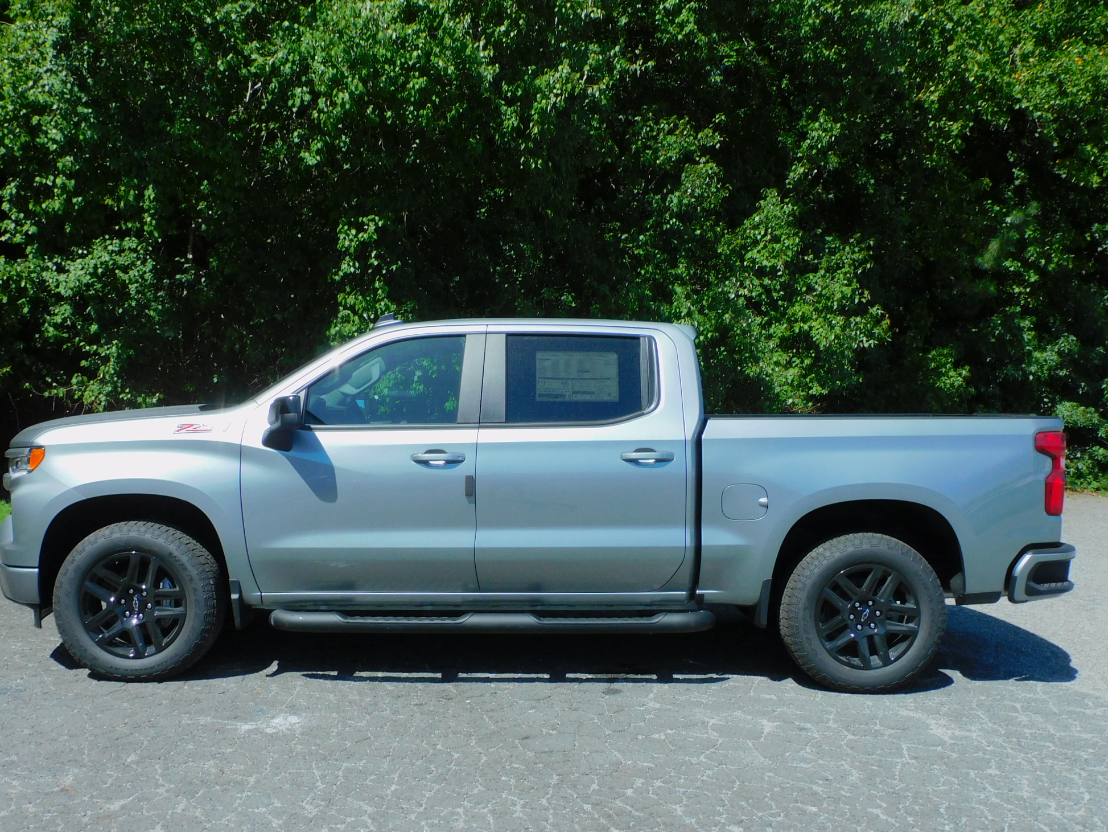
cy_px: 471
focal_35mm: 35
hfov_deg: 52.6
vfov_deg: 40.6
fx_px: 1120
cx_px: 529
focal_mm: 5.4
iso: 125
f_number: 3.5
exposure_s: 1/1250
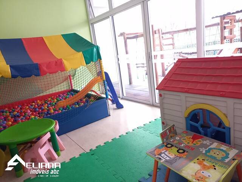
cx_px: 121
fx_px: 175
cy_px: 91
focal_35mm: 25
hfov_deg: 69.4
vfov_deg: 54.9
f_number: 1.8
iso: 500
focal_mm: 4.65
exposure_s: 1/24
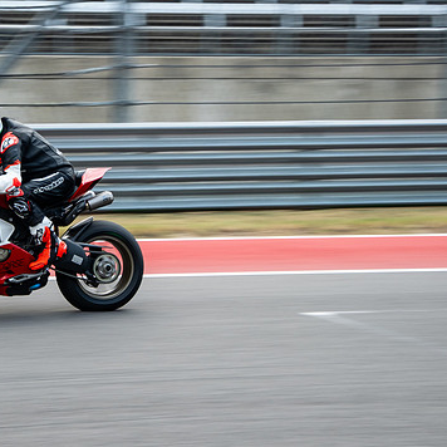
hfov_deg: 11.0
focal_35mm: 158
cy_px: 174
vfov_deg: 11.1
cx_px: 96
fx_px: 2308
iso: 160
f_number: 3.2
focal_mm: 55
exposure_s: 1/320
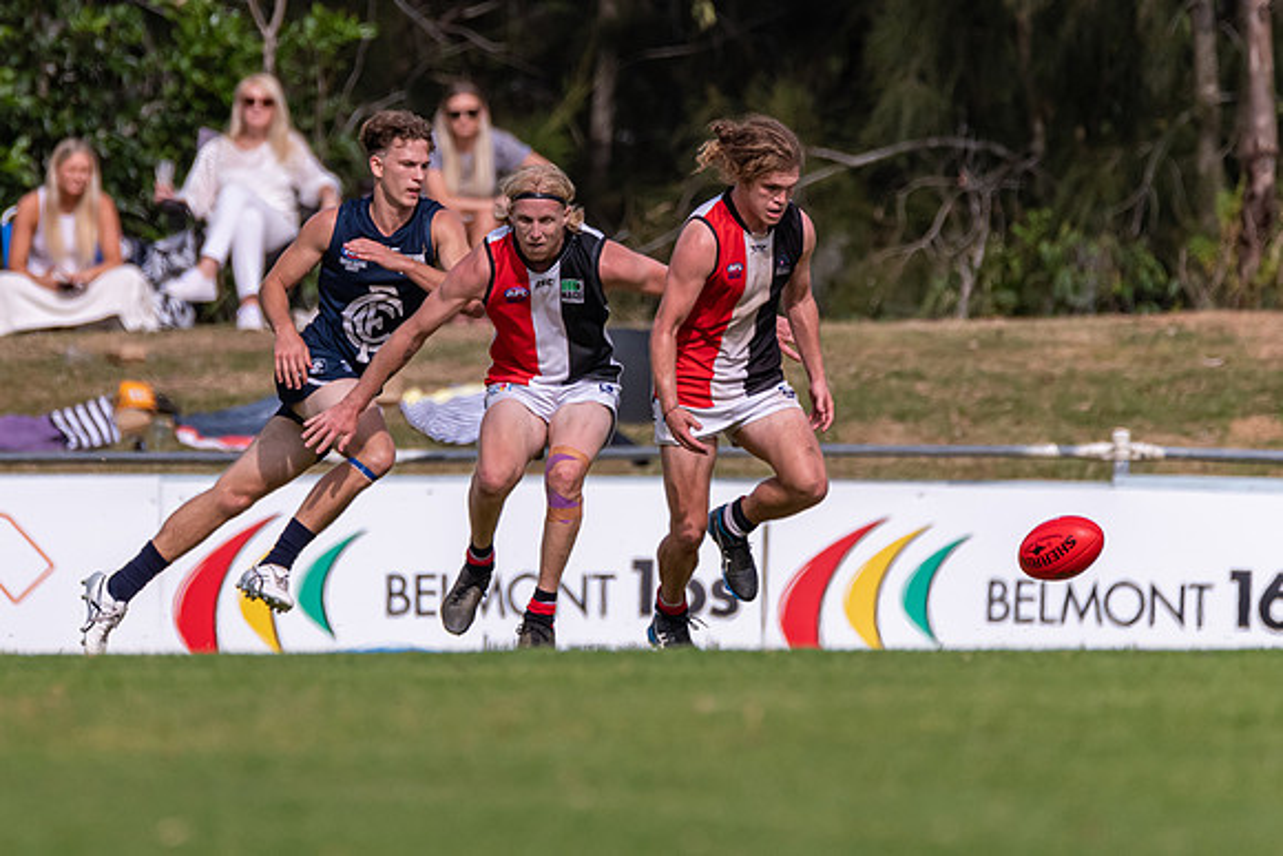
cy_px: 329
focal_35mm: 960
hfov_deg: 2.1
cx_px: 436
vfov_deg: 1.4
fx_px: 34213
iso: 800
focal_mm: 550
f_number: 6.3
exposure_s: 1/4000
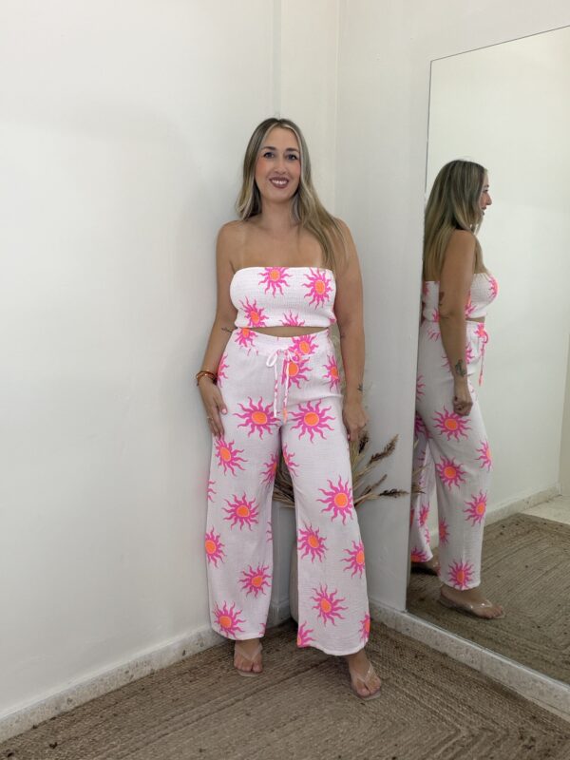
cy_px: 380
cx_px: 285
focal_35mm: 30
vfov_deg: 60.0
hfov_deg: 46.8
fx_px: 659
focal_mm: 2.71
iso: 100
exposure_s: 1/60
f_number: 1.9
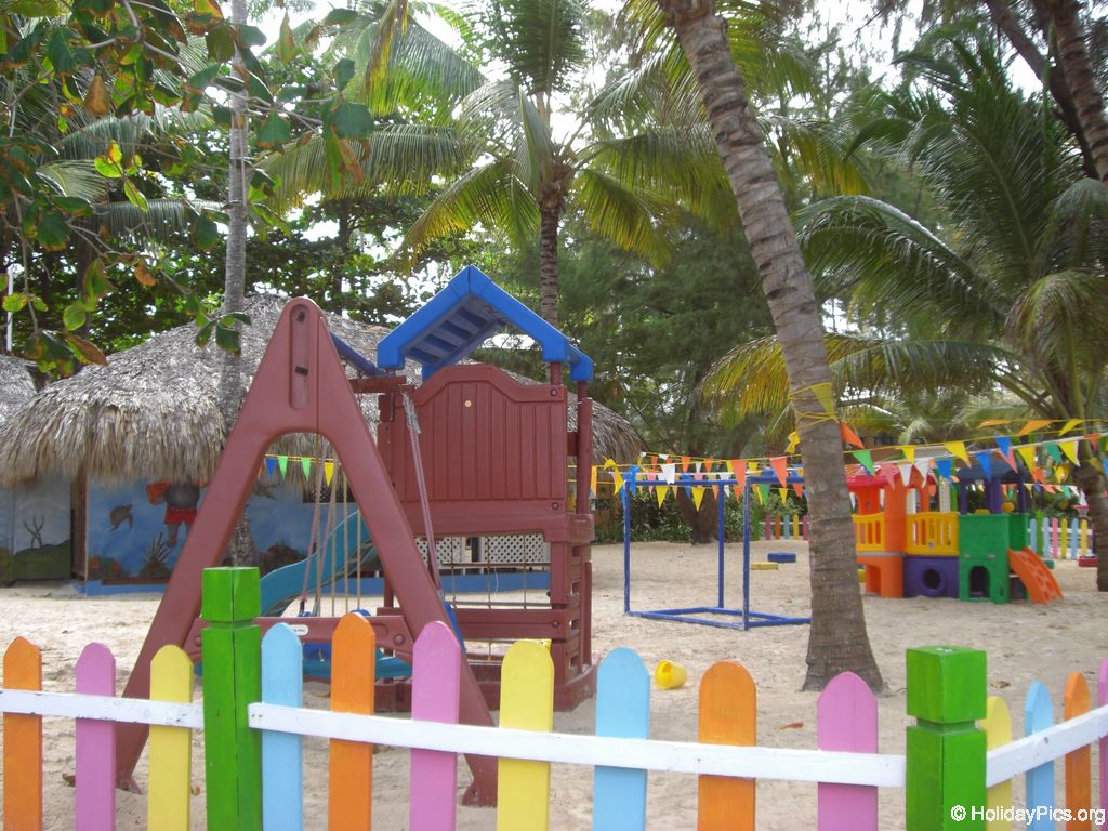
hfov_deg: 49.0
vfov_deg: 37.7
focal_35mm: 38
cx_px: 554
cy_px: 416
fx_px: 1216
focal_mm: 6.2
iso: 64
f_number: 2.7
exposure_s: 1/100
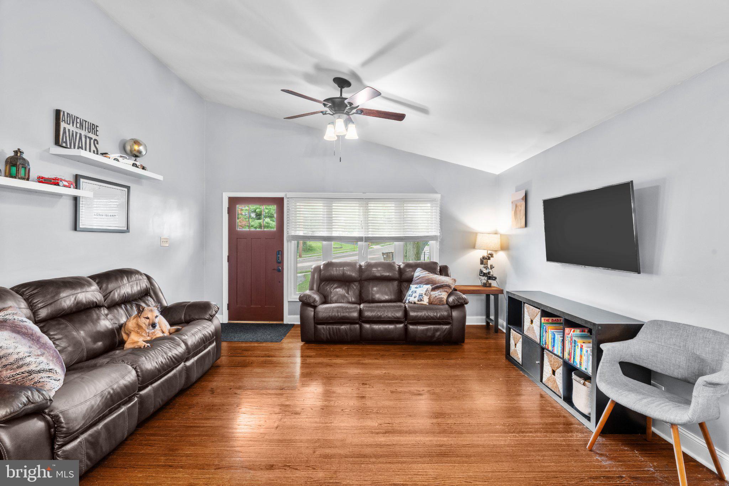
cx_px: 364
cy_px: 243
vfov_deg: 73.7
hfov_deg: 96.7
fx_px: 324
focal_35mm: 16
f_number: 10
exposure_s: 2
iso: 640
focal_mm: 16
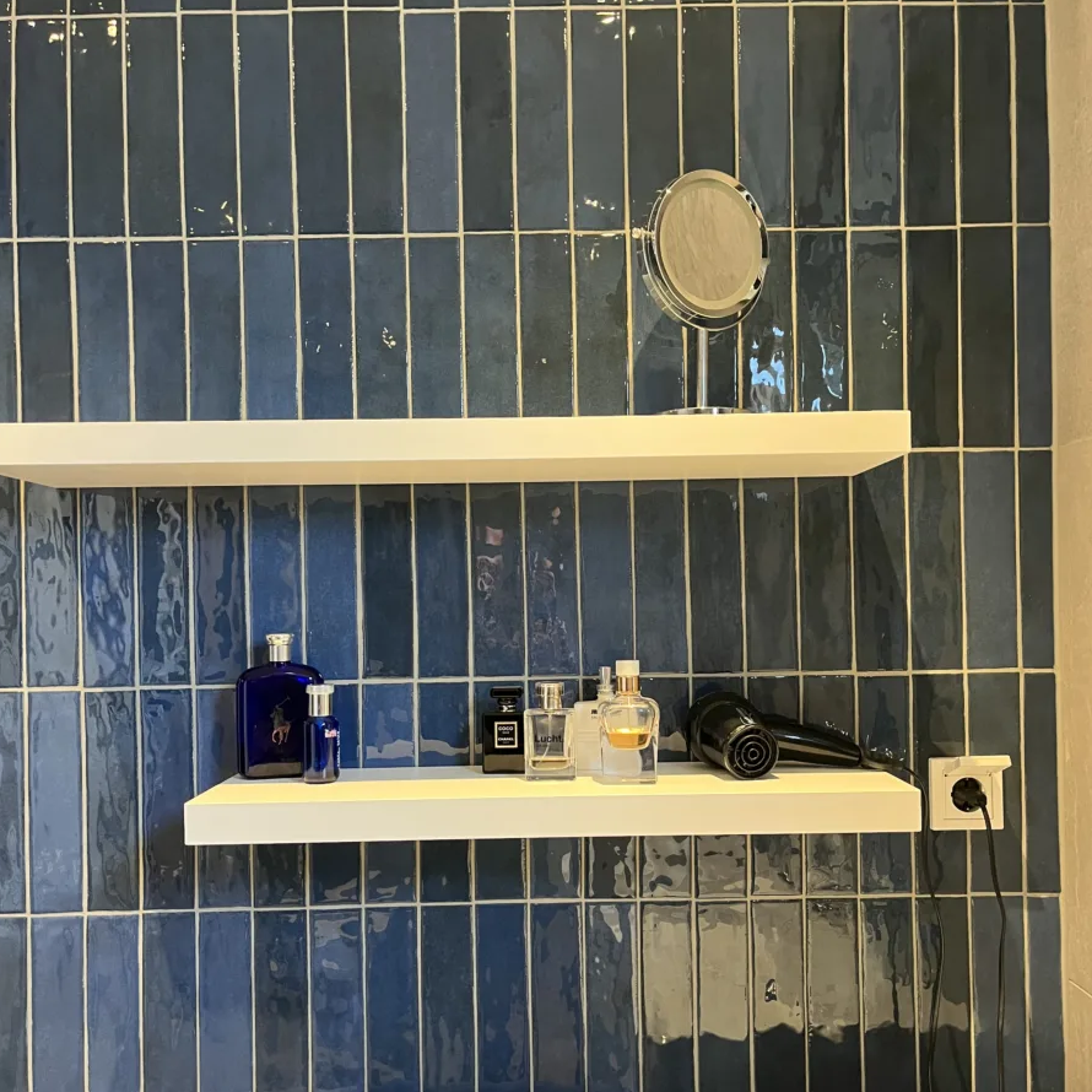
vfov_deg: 52.5
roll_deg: +1.4
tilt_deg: -0.9
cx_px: 546
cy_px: 585
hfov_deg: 52.5
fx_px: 1106
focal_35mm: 31
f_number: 1.6
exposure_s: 1/50
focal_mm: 5.1
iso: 320
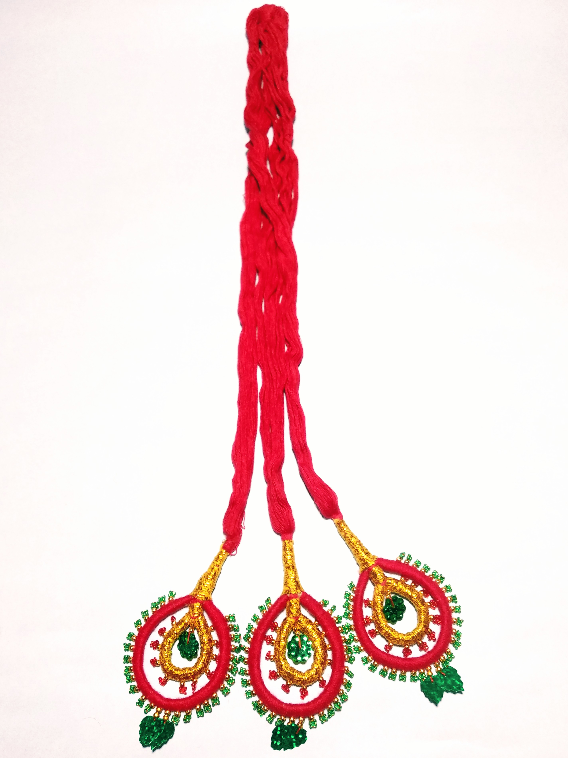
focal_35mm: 26
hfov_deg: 53.1
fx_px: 569
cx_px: 284
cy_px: 379
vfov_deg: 67.3
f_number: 2.2
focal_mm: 3.81
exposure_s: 1/33
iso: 400
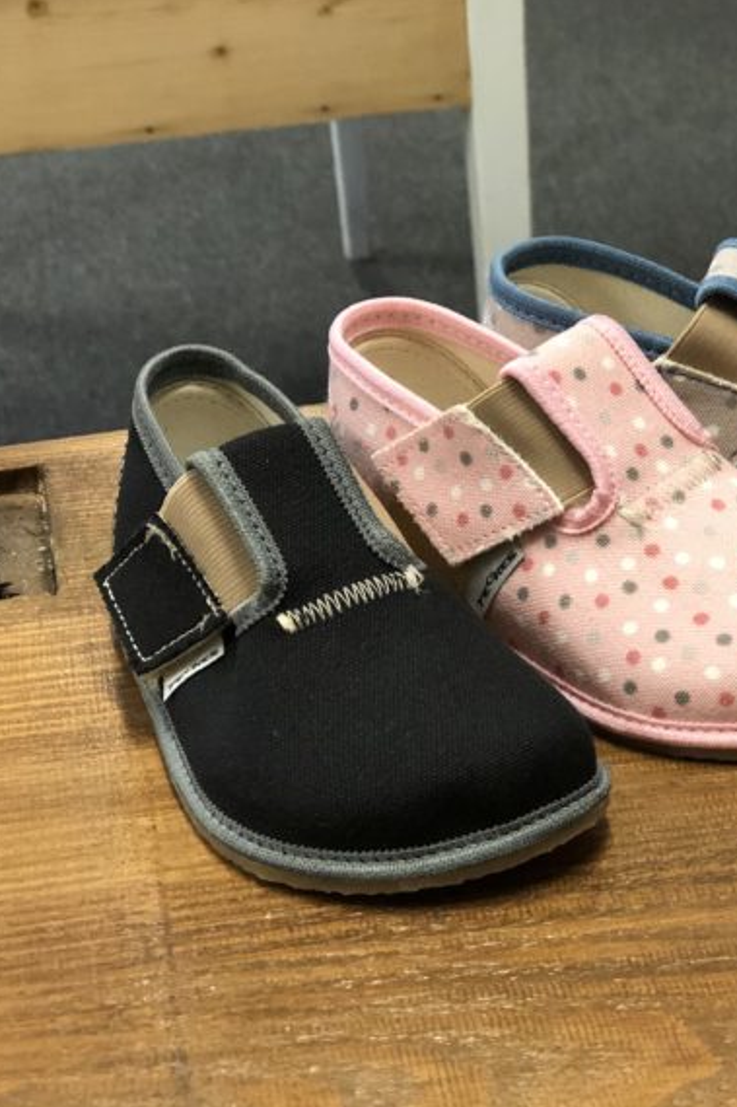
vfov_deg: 25.4
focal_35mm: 80
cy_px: 549
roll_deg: +2.1
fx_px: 2458
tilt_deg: -31.4
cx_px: 579
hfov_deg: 16.9
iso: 400
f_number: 2.8
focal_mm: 6.6
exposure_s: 1/33
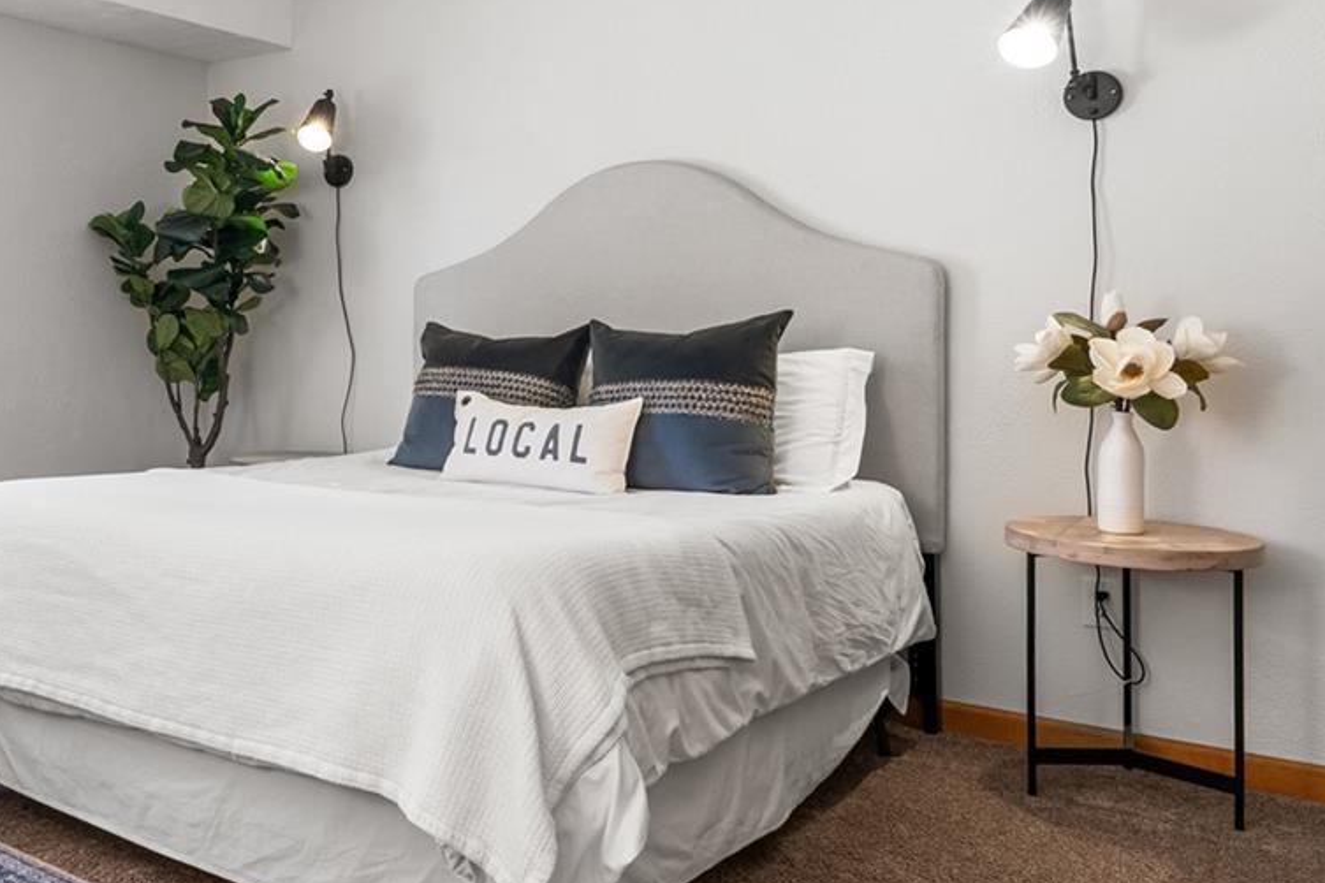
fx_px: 1290
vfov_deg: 37.5
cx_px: 215
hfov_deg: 50.2
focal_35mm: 35
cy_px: 309
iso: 400
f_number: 8
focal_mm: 16.5
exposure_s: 1/2
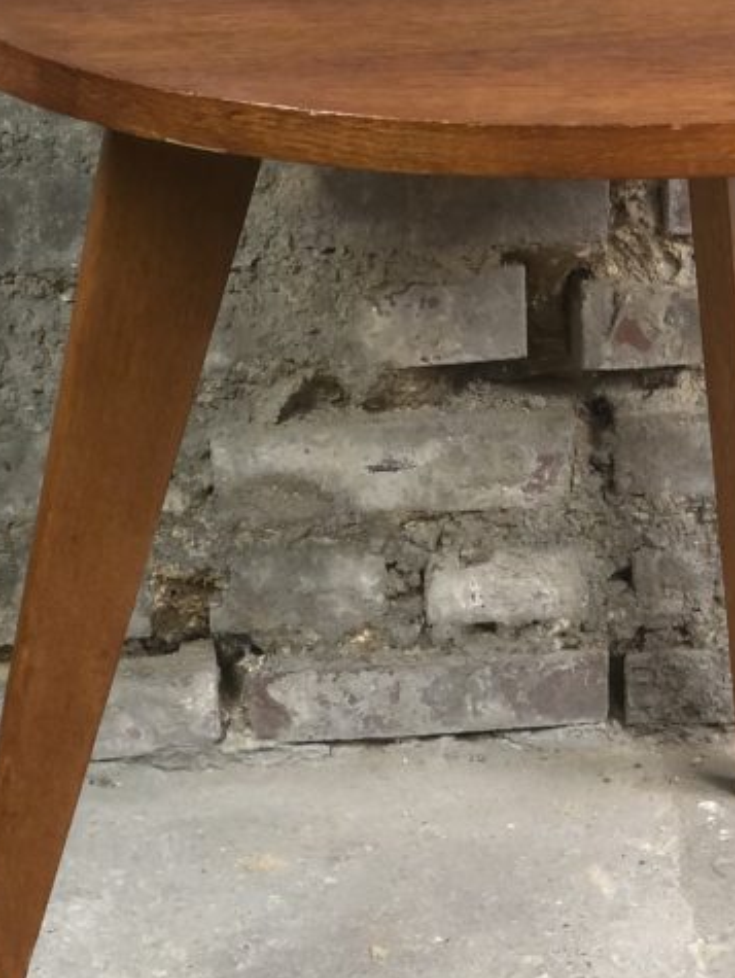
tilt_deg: -23.4
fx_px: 3167
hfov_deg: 13.2
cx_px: 531
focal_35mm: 112
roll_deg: -0.4
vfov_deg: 17.6
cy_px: 509
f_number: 2.4
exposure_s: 1/33
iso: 80
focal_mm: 6
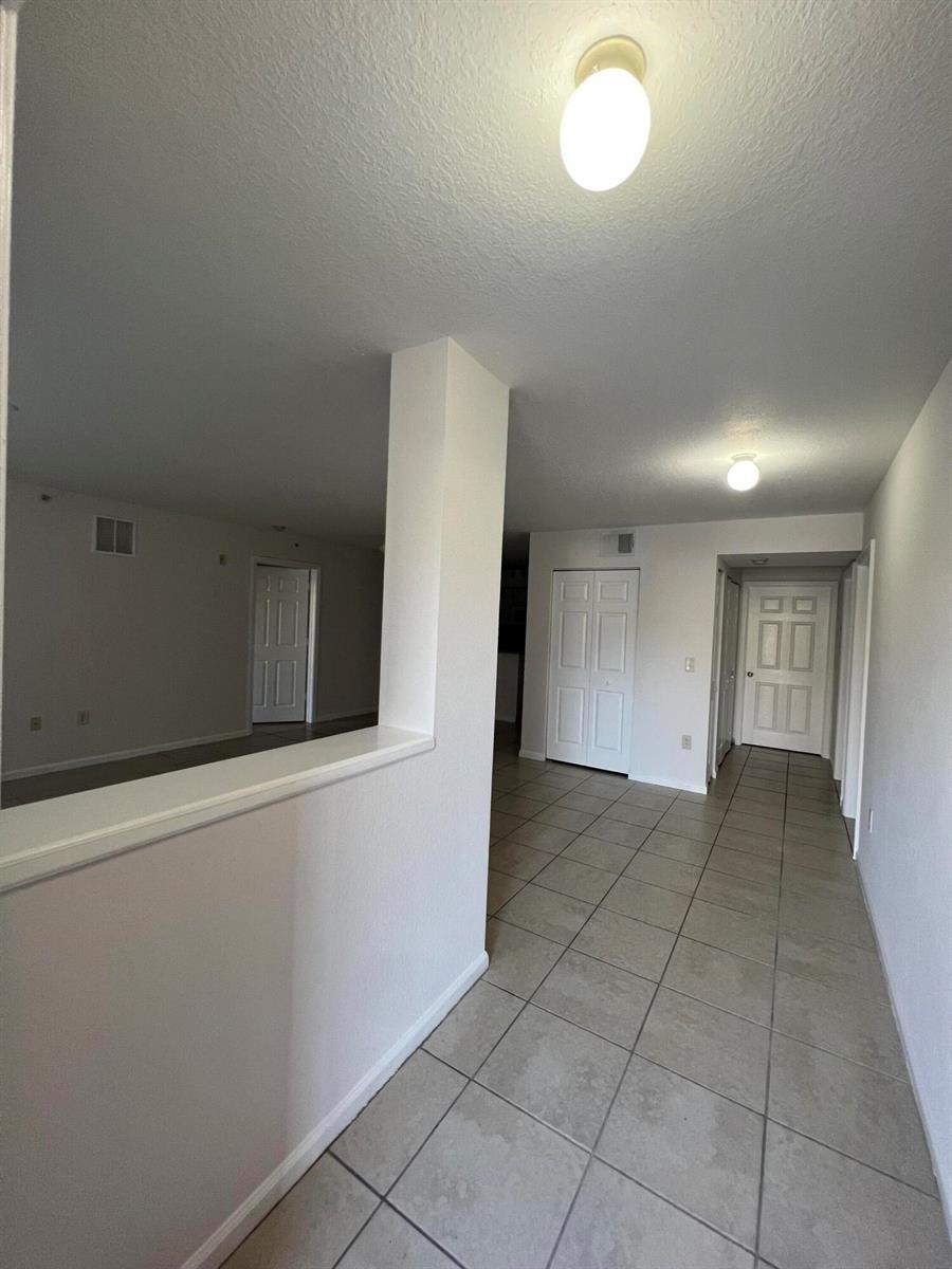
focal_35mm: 13
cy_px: 634
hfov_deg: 89.9
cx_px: 476
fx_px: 477
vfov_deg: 106.2
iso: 160
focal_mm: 1.57
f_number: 1.8
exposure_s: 1/120
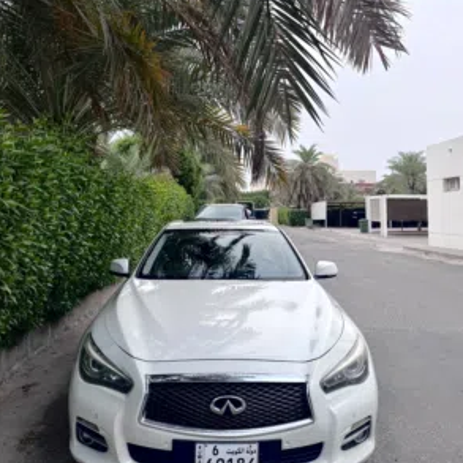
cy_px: 182
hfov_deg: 55.6
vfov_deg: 55.2
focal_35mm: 29
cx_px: 234
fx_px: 439
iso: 80
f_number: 1.78
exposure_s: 1/323
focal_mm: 6.76
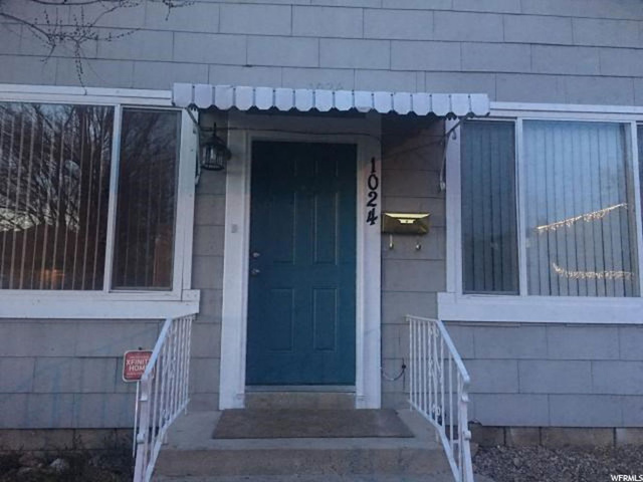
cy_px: 241
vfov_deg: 48.2
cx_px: 322
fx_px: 539
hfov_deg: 61.7
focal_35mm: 29
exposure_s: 1/4
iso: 160
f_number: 2.2
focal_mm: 4.15
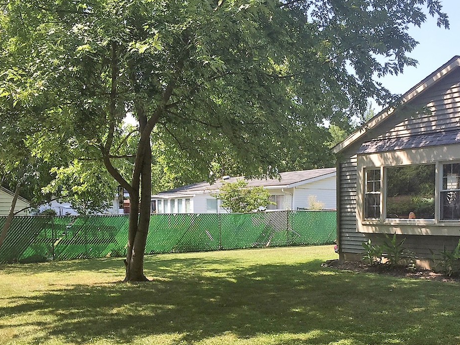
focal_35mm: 45
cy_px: 251
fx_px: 598
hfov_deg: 41.9
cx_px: 275
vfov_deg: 31.7
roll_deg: -2.2
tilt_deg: -2.6
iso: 32
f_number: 2.2
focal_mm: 4.15
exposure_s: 1/694
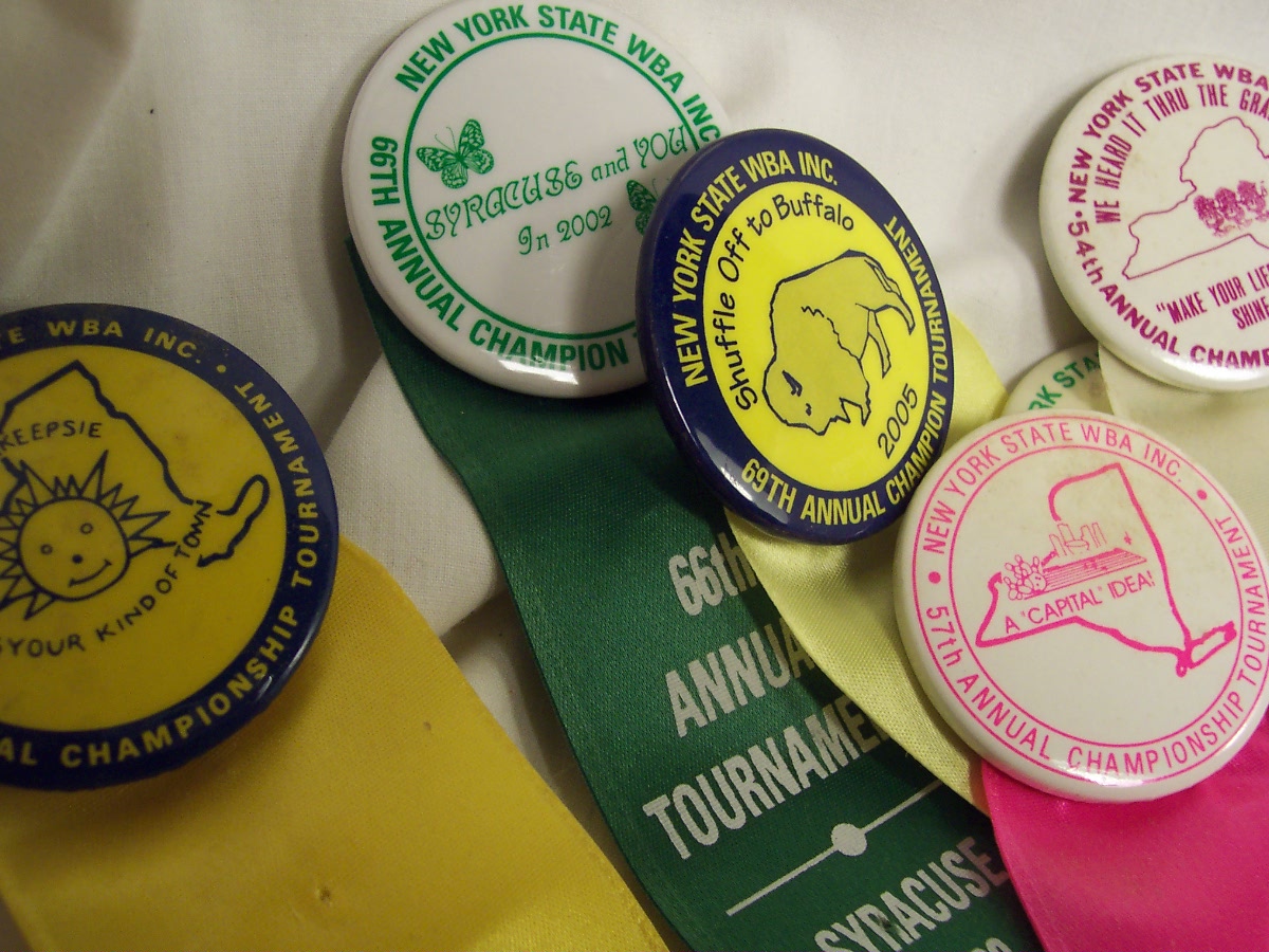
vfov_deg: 38.7
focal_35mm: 37
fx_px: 1356
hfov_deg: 50.1
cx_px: 634
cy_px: 476
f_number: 2.8
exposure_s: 1/250
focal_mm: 5.6
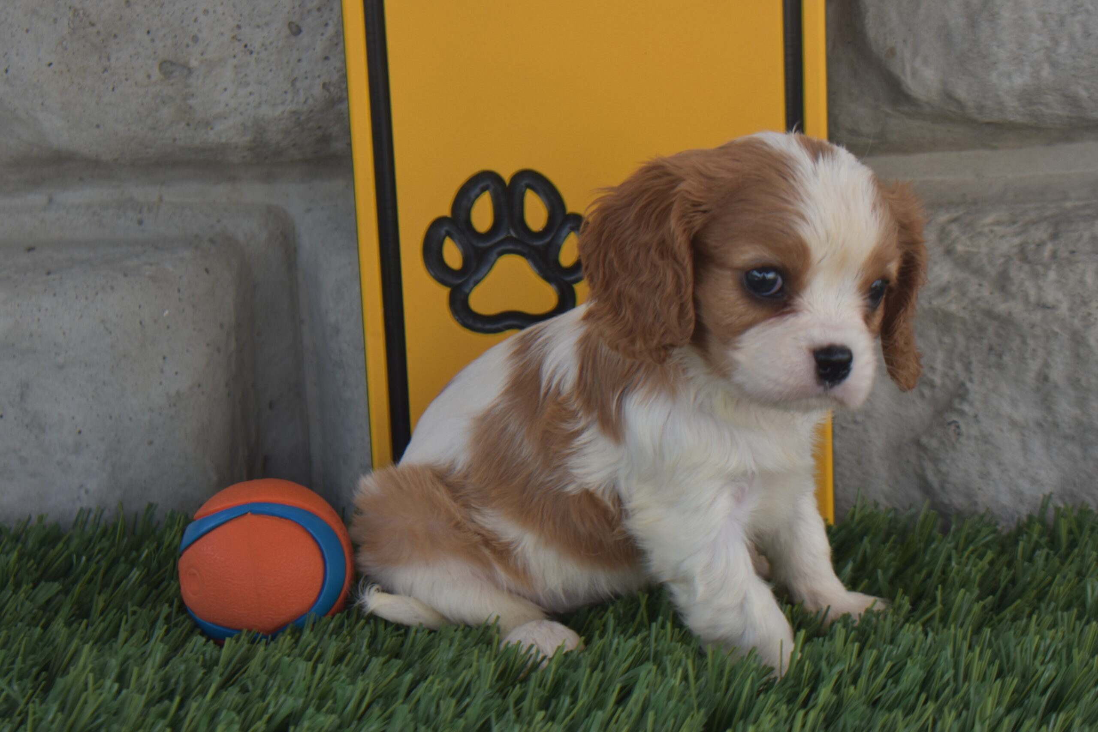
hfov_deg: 24.6
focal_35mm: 82
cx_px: 549
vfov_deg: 16.6
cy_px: 366
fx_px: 2516
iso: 200
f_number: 5.6
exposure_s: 1/200
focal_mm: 55
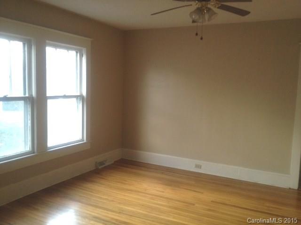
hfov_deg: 52.6
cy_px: 112
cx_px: 150
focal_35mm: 35
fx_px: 304
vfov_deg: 40.7
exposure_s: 1/20
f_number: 2.4
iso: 160
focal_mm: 4.28
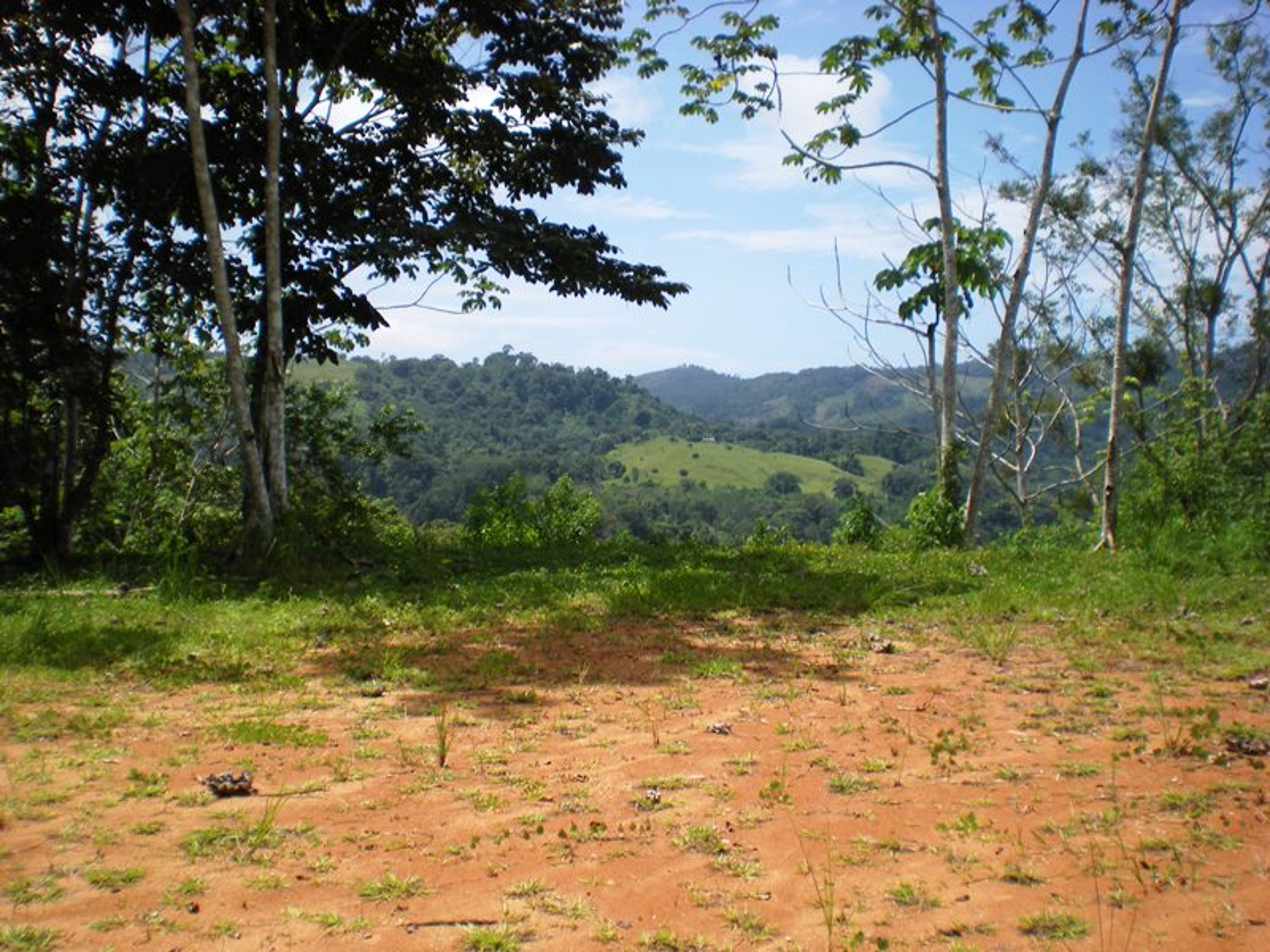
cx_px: 635
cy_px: 476
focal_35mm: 38
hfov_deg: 49.0
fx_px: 1394
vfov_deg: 37.7
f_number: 4.6
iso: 64
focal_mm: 6.3
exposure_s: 1/478
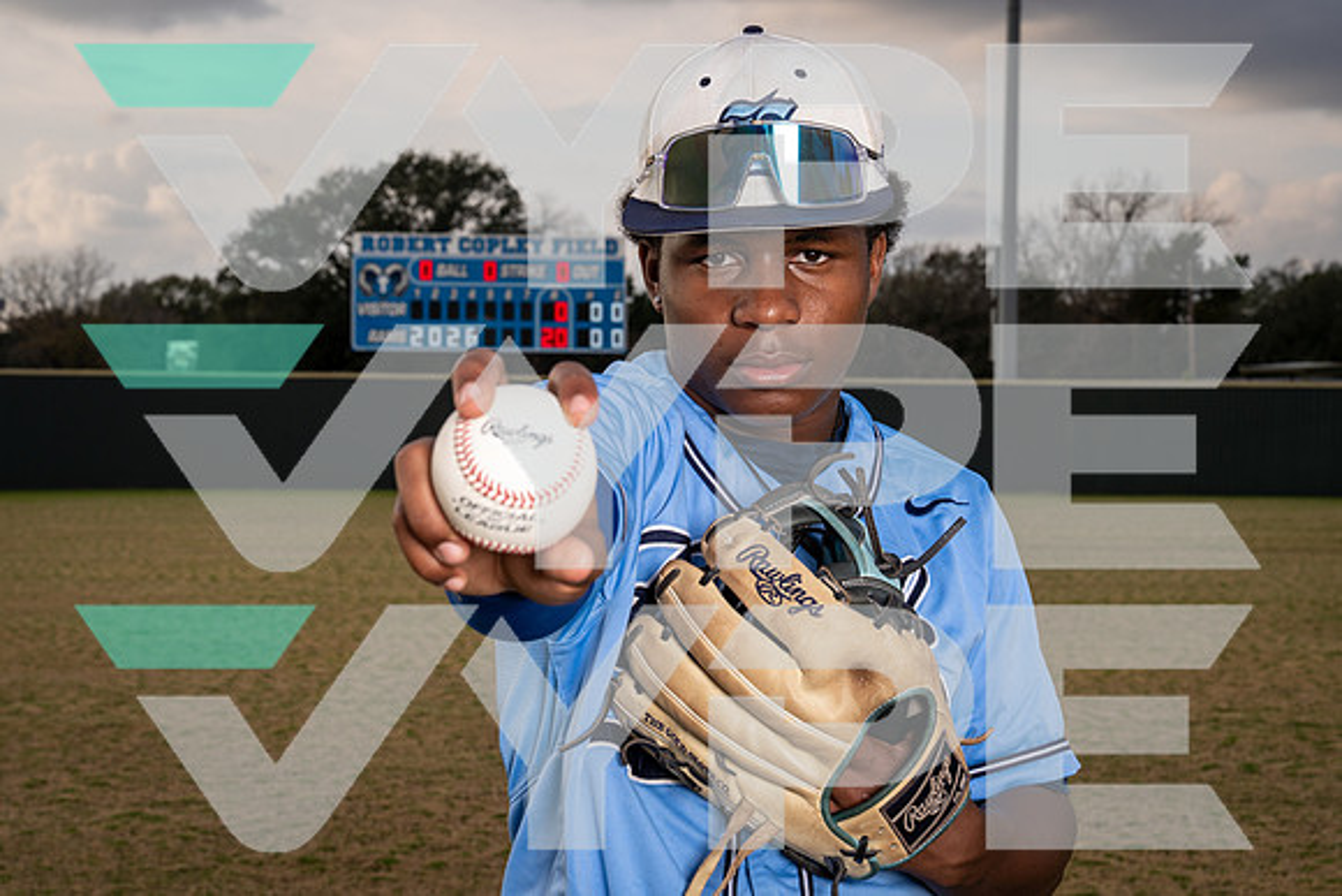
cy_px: 448
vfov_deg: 21.9
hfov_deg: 32.4
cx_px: 671
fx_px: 2312
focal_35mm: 62
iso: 250
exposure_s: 1/250
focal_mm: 62
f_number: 11
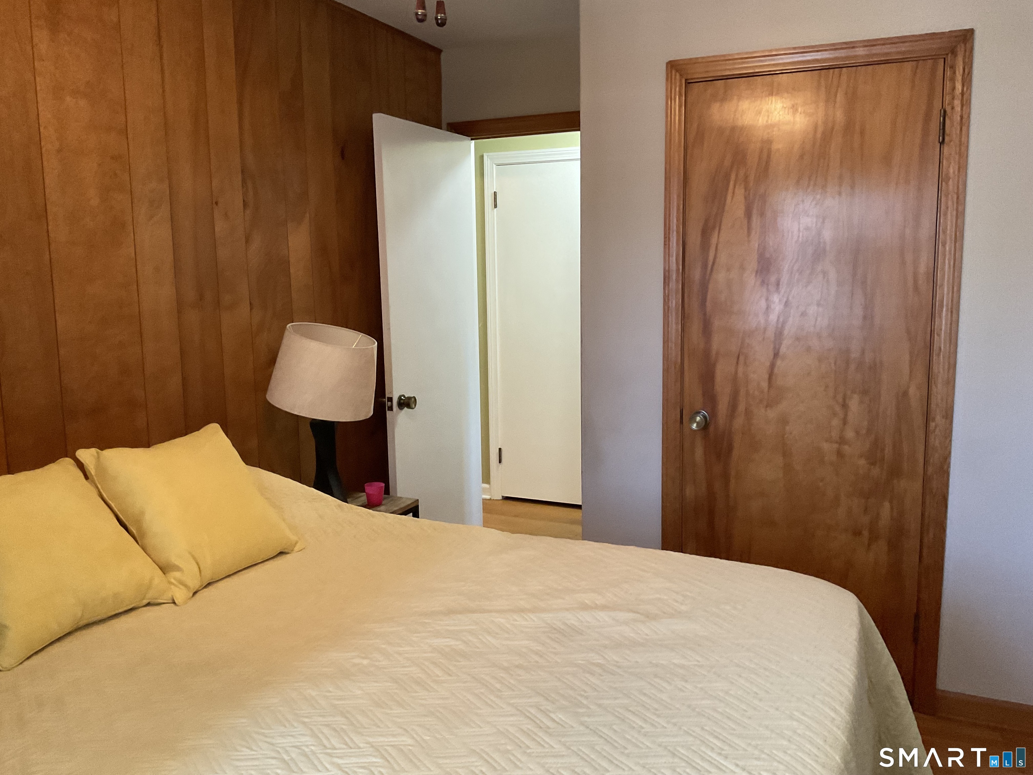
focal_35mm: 29
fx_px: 865
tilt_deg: -8.6
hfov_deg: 61.7
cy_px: 388
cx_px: 516
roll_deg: +0.6
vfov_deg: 48.2
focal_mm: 3
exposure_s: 1/60
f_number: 1.8
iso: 250
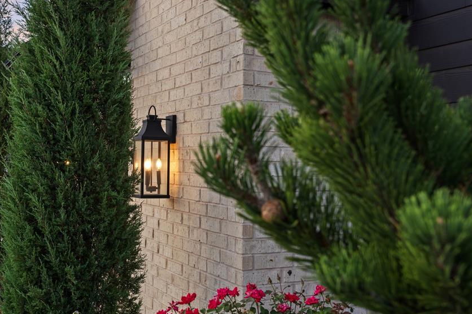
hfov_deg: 45.3
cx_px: 207
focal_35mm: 43
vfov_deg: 31.1
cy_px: 174
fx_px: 564
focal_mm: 35
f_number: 8
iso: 200
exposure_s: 1/10
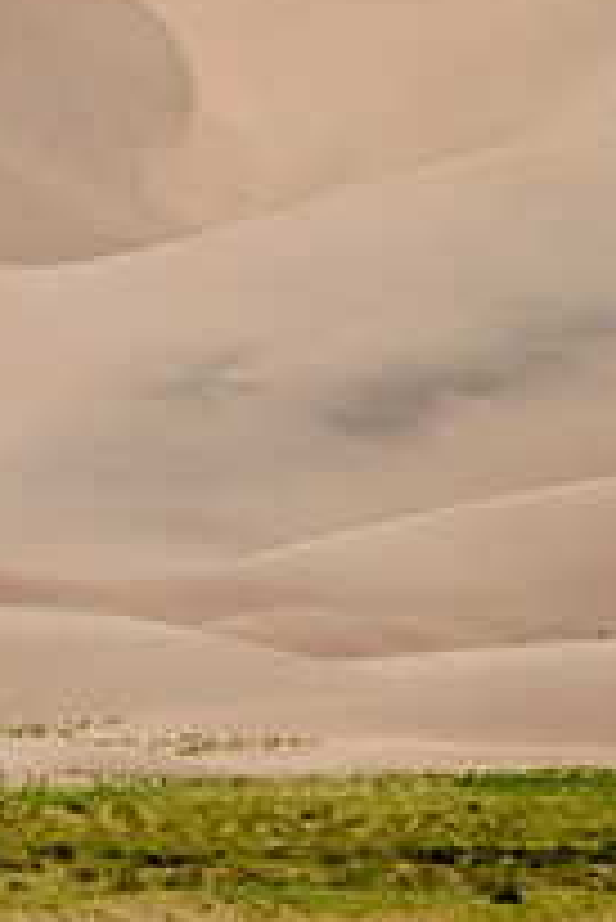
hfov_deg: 1.5
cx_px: -130
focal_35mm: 889
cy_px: -85
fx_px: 22777
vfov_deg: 2.3
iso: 100
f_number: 5.6
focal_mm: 128.59
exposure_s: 1/1000
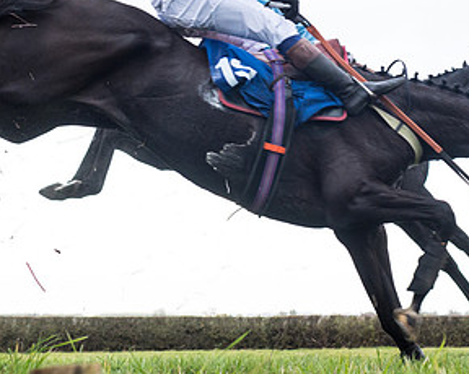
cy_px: 39
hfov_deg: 22.0
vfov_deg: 17.6
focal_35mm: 86
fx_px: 1193
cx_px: 372
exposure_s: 1/1000
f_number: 5
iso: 1250
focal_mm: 35
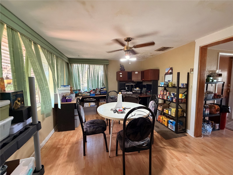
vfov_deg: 85.7
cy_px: 88
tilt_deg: -5.6
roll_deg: +0.9
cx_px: 116
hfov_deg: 102.1
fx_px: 94
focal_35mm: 14
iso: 500
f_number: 2.2
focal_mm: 2.22
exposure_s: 1/60
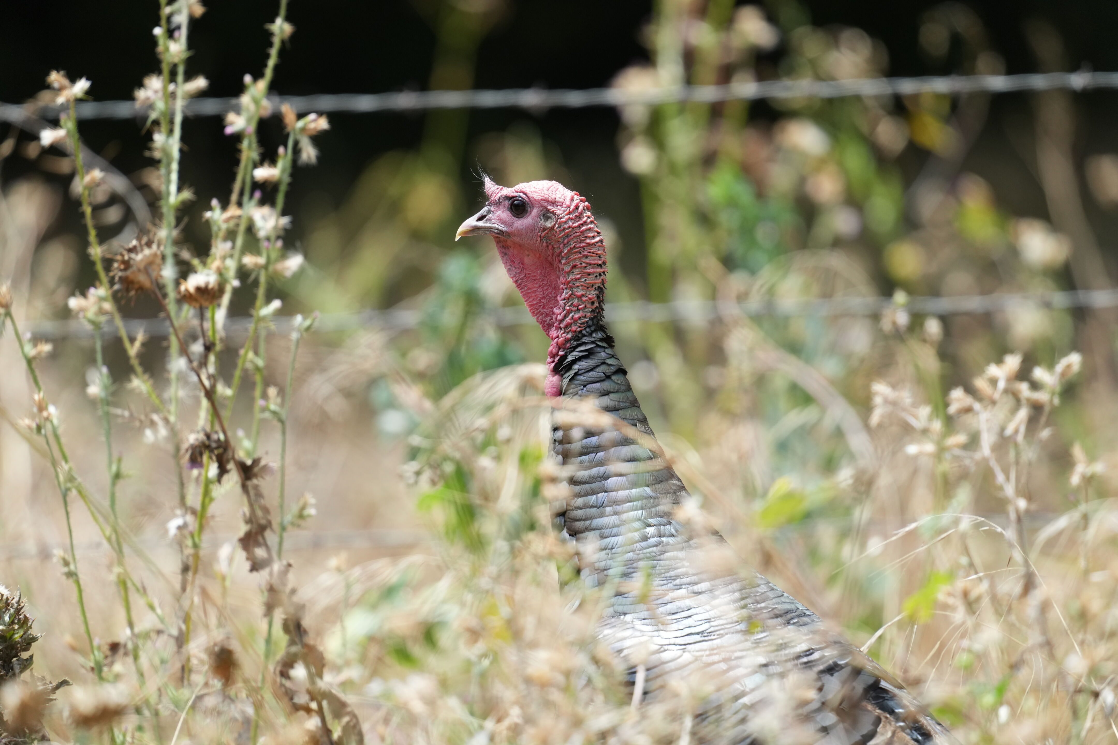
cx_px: 559
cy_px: 372
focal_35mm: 600
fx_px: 18632
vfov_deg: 2.3
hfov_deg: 3.4
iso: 1250
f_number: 5.6
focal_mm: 600
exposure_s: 1/1250
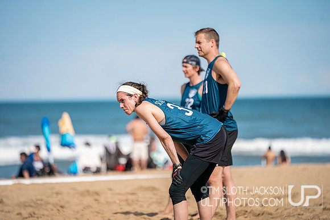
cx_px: 165
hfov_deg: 10.3
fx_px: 1834
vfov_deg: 6.9
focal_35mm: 200
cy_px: 110
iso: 160
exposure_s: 1/3200
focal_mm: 200
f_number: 2.8
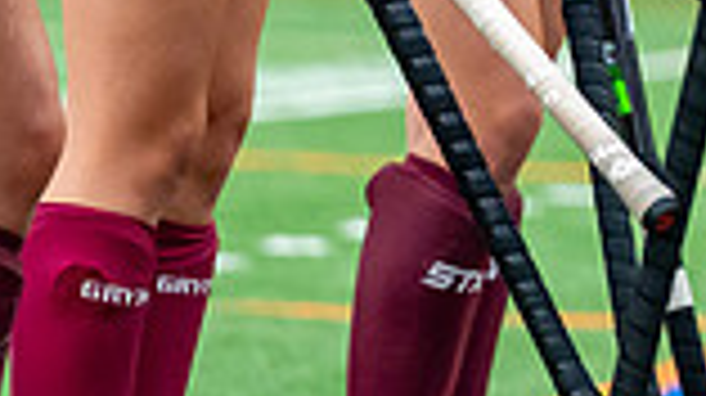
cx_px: 1297
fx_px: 11129
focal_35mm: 595
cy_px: -613
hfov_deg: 3.6
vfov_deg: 2.0
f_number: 2.8
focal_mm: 100
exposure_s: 1/1000
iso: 1800
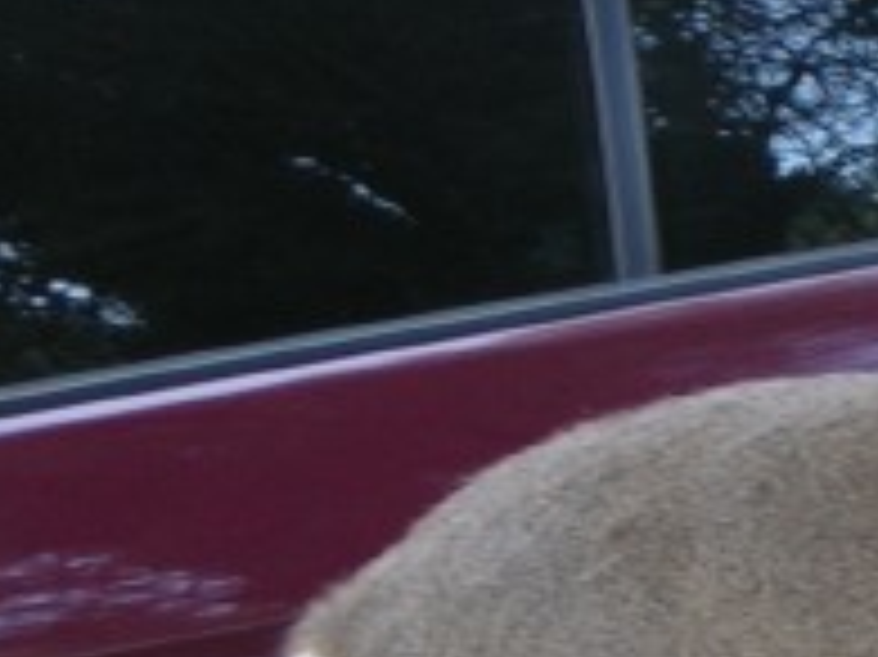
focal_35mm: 631
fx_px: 15995
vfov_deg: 2.3
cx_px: 1860
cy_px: 1058
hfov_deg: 3.1
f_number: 3.7
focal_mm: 29.5
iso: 50
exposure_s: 1/8.3
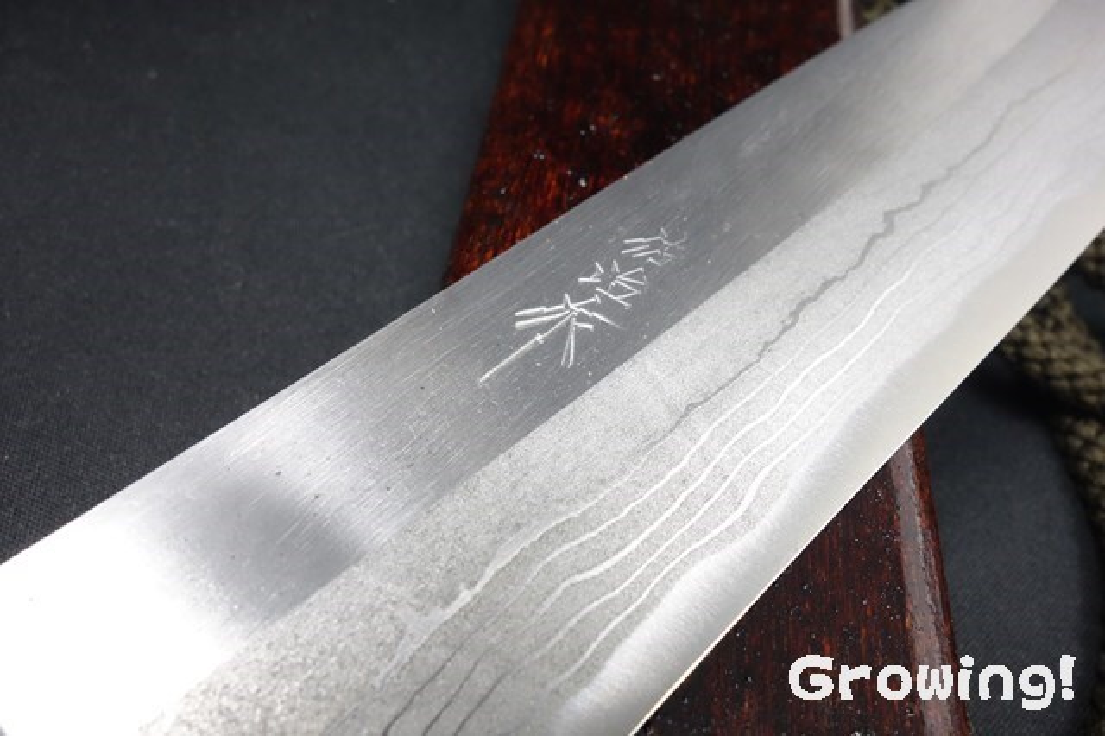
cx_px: 552
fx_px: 859
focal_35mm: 28
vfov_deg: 46.4
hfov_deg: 65.5
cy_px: 368
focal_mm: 10.4
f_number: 7.1
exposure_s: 1/30
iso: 1000
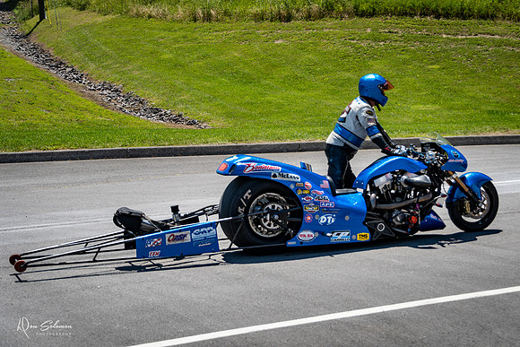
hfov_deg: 30.3
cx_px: 292
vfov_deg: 20.5
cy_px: 145
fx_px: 959
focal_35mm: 66
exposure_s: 1/640
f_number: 5
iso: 100
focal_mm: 38
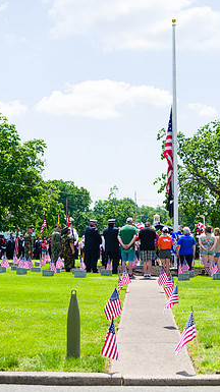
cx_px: 150
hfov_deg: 19.9
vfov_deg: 34.9
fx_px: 623
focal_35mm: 60
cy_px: 196
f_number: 4
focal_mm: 38
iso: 200
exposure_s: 1/2000
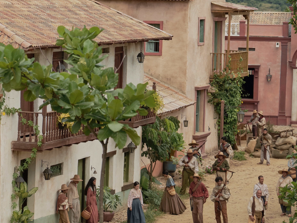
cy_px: 41
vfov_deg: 8.9
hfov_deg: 11.9
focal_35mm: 166
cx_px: 110
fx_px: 1424
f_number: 3.5
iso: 400
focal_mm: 53
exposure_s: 1/2000
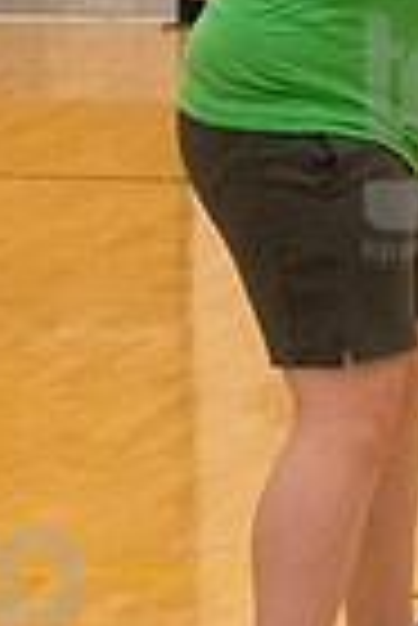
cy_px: 135
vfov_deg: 6.0
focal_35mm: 340
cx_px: 470
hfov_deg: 4.0
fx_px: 5907
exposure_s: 1/400
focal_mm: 70
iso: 10000
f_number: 5.6
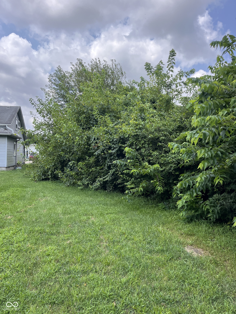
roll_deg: -0.4
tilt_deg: -0.1
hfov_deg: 53.1
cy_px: 157
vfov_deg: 67.3
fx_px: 236
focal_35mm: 26
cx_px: 118
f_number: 1.6
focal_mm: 5.1
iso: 50
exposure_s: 1/2024
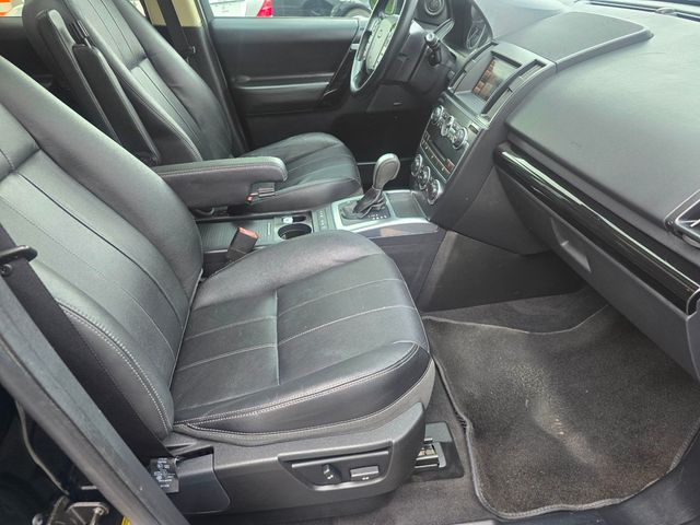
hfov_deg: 73.9
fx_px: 465
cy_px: 262
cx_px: 350
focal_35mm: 23
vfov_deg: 58.9
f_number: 1.7
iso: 160
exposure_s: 1/120
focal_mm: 6.3
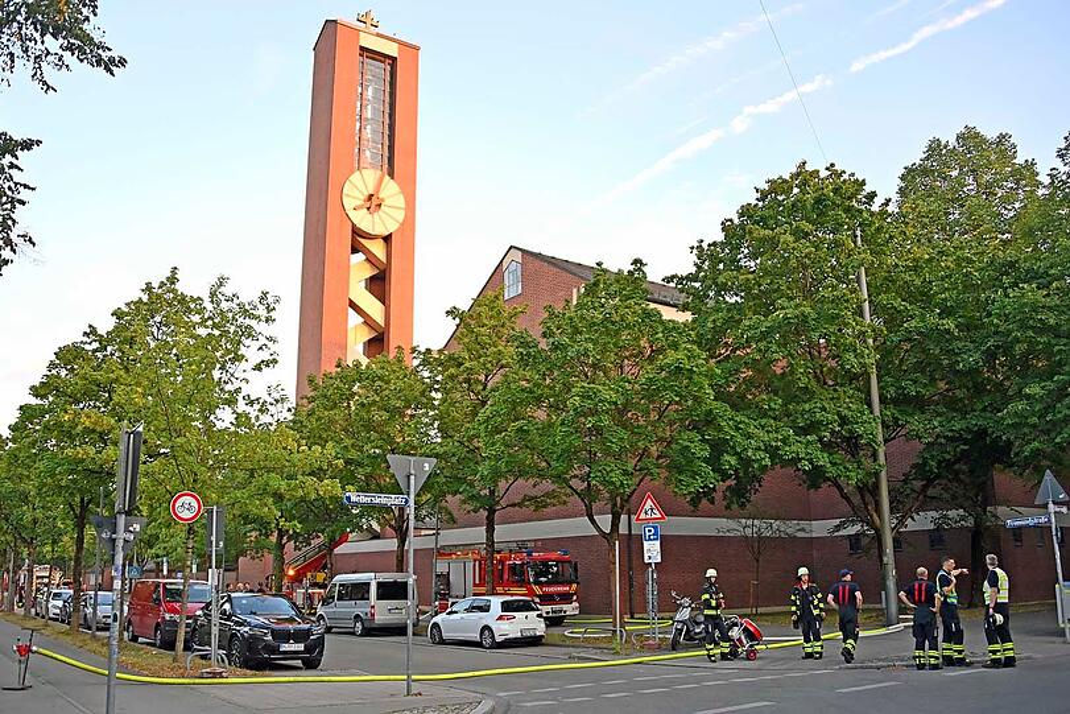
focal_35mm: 28
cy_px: 357
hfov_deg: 65.5
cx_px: 535
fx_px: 832
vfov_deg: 46.4
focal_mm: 28
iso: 1600
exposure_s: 1/500
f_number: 3.5
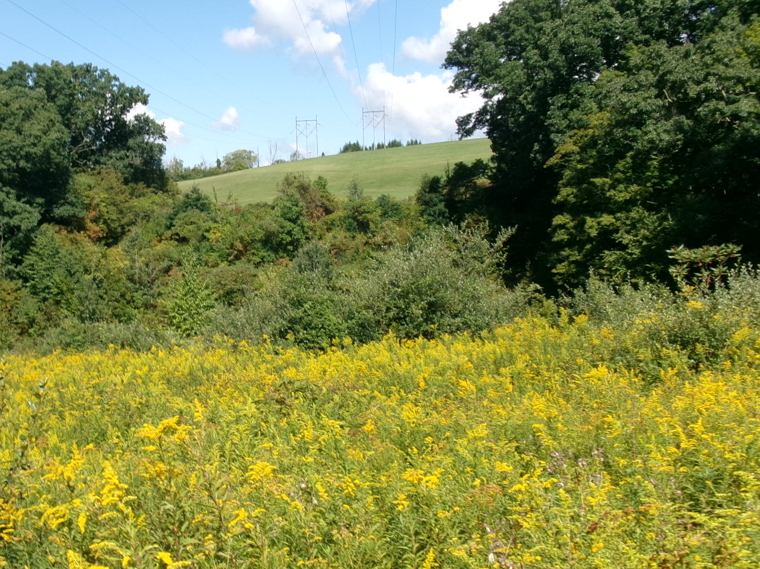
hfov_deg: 43.1
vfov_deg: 33.6
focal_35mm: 43
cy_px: 272
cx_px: 238
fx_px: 944
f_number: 10.8
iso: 100
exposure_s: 1/90
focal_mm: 5.1
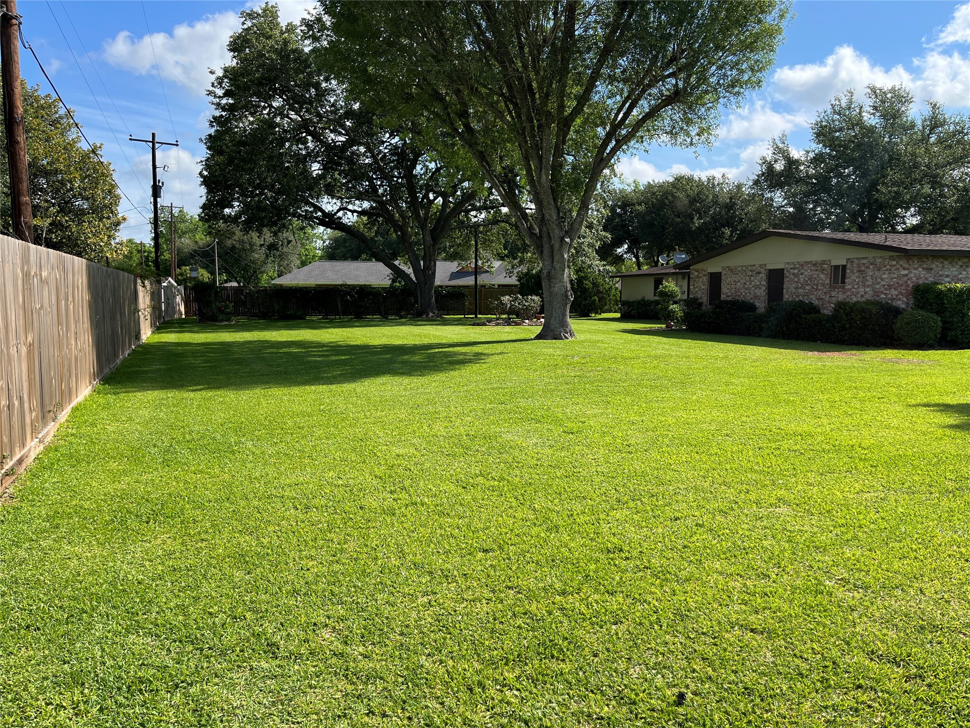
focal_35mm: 26
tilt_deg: -5.5
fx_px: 729
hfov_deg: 67.3
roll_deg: -0.1
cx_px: 485
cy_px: 364
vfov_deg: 53.1
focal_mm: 5.1
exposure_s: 1/2268
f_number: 1.6
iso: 50
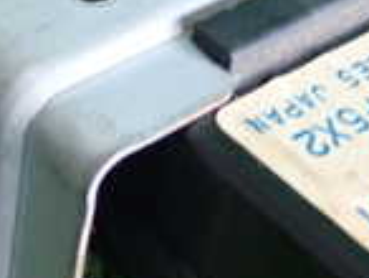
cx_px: 187
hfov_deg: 12.6
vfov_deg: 9.5
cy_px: 76
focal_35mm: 156
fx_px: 1666
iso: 250
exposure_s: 1/40
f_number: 2.7
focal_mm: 6.83
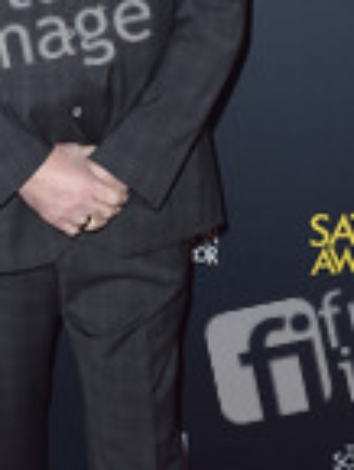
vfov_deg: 23.0
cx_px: 80
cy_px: 185
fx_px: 1157
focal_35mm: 85
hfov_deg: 17.3
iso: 250
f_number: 6.3
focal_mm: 32
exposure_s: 1/250
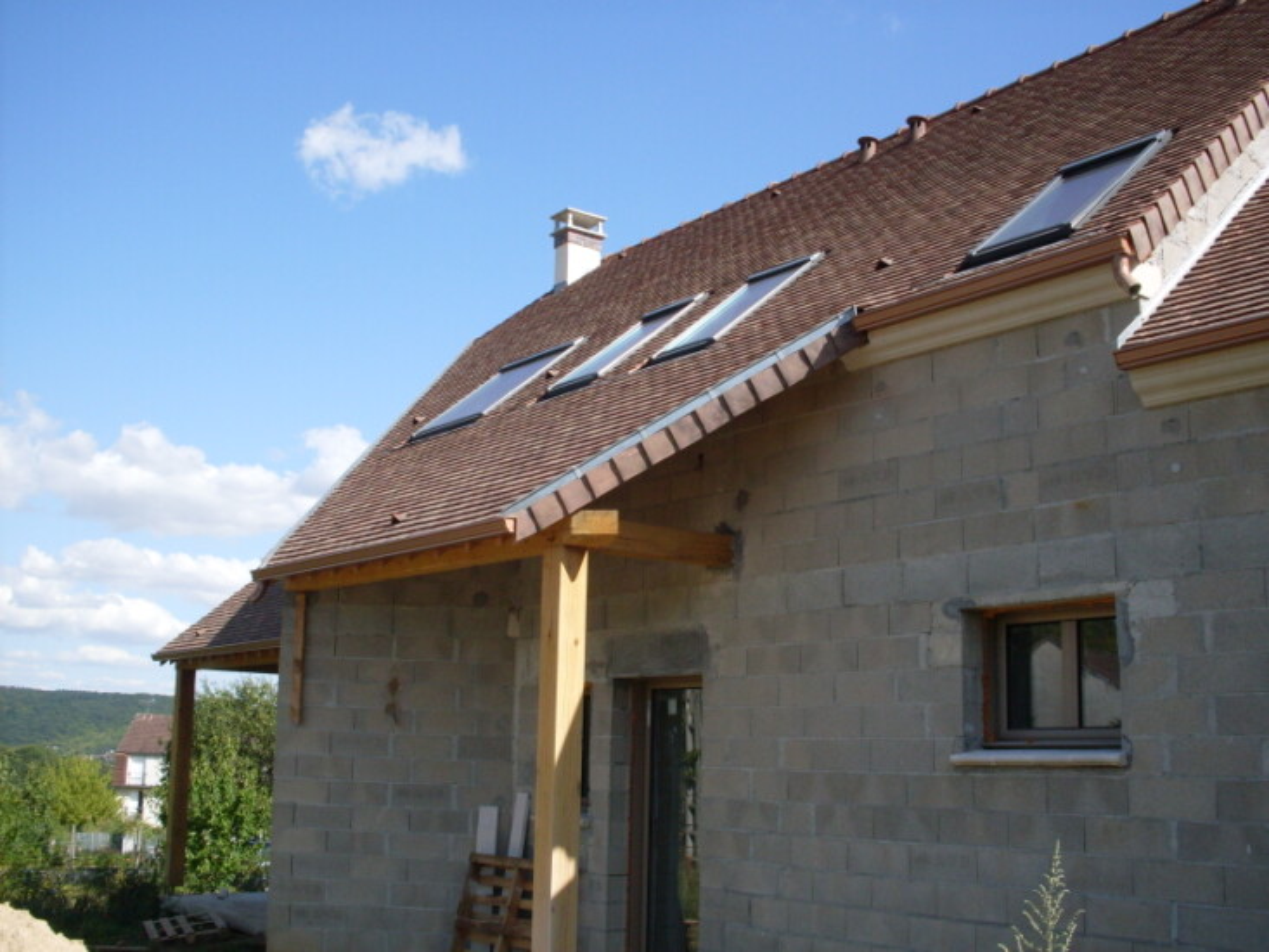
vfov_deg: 37.7
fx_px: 1393
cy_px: 476
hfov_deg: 49.0
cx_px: 634
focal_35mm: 38
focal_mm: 6.3
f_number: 8.4
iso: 80
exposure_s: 1/180
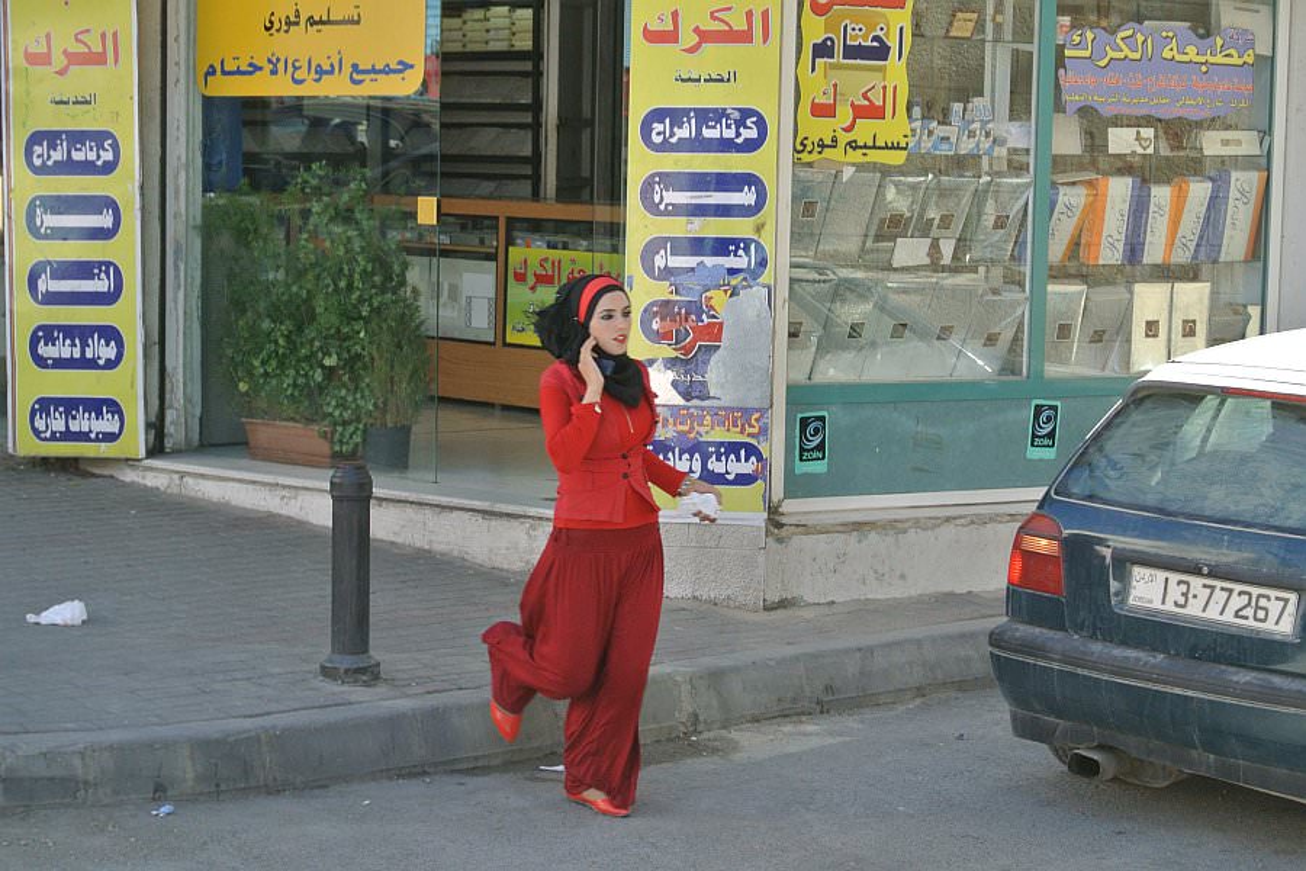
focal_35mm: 81
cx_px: 653
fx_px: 2938
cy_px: 436
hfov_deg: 25.1
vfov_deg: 16.9
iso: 280
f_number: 5.6
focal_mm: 30
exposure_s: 1/125
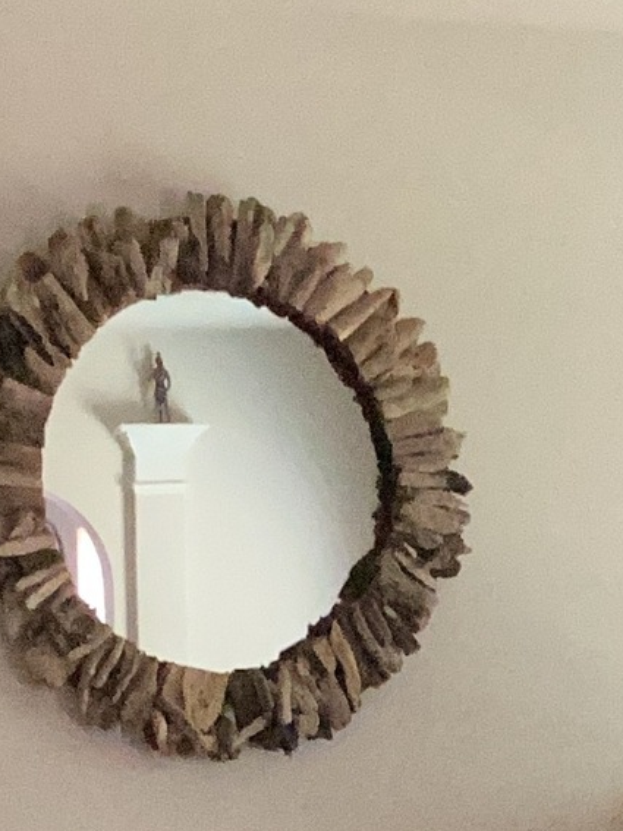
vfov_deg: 14.5
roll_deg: +1.3
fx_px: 3025
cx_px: 526
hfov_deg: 11.7
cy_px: 1272
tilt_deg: -10.4
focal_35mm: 126
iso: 500
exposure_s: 1/30
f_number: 2.4
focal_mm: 3.3
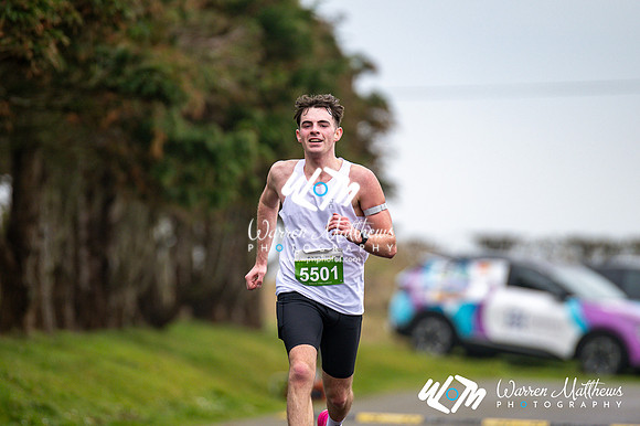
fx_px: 7995
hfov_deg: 4.6
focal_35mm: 450
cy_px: 213
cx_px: 320
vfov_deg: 3.1
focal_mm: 300
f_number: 2.8
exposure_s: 1/1600
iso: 360
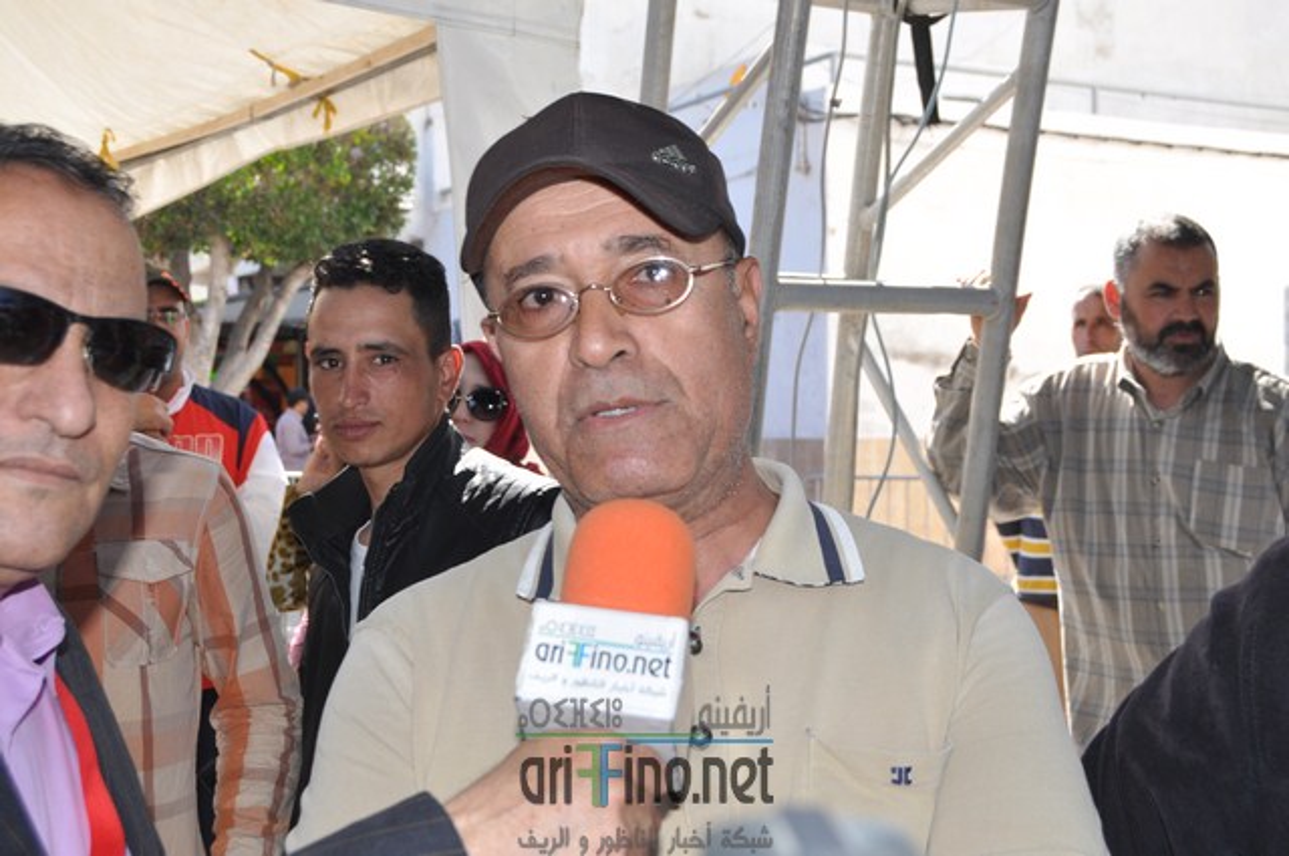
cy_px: 428
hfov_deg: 41.2
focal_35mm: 48
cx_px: 644
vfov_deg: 28.0
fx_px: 1716
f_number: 8
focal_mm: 32
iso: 200
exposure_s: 1/200
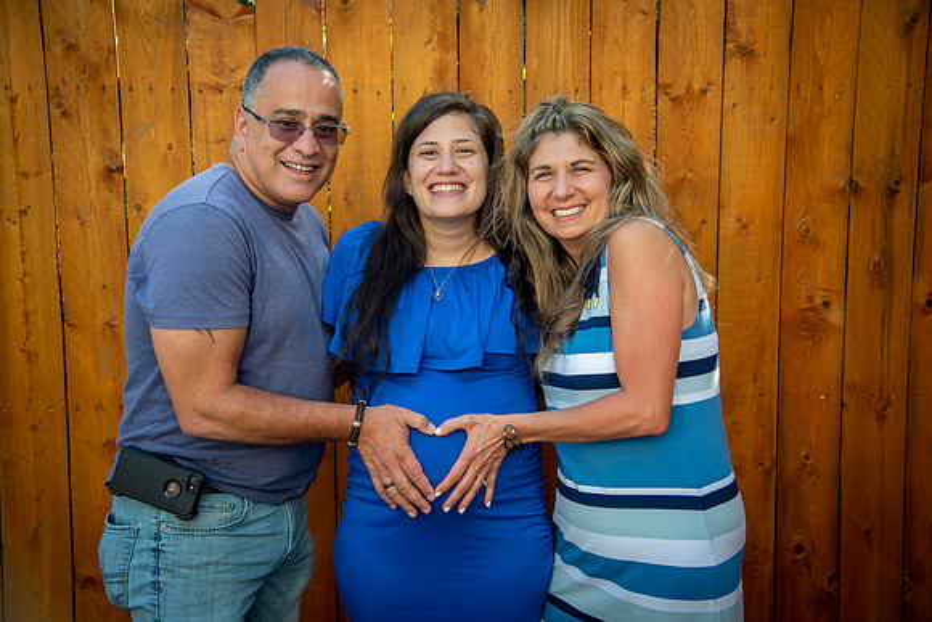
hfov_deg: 41.1
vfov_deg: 28.1
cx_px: 466
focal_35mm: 48
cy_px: 311
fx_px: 1243
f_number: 4
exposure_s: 1/320
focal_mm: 48
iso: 125
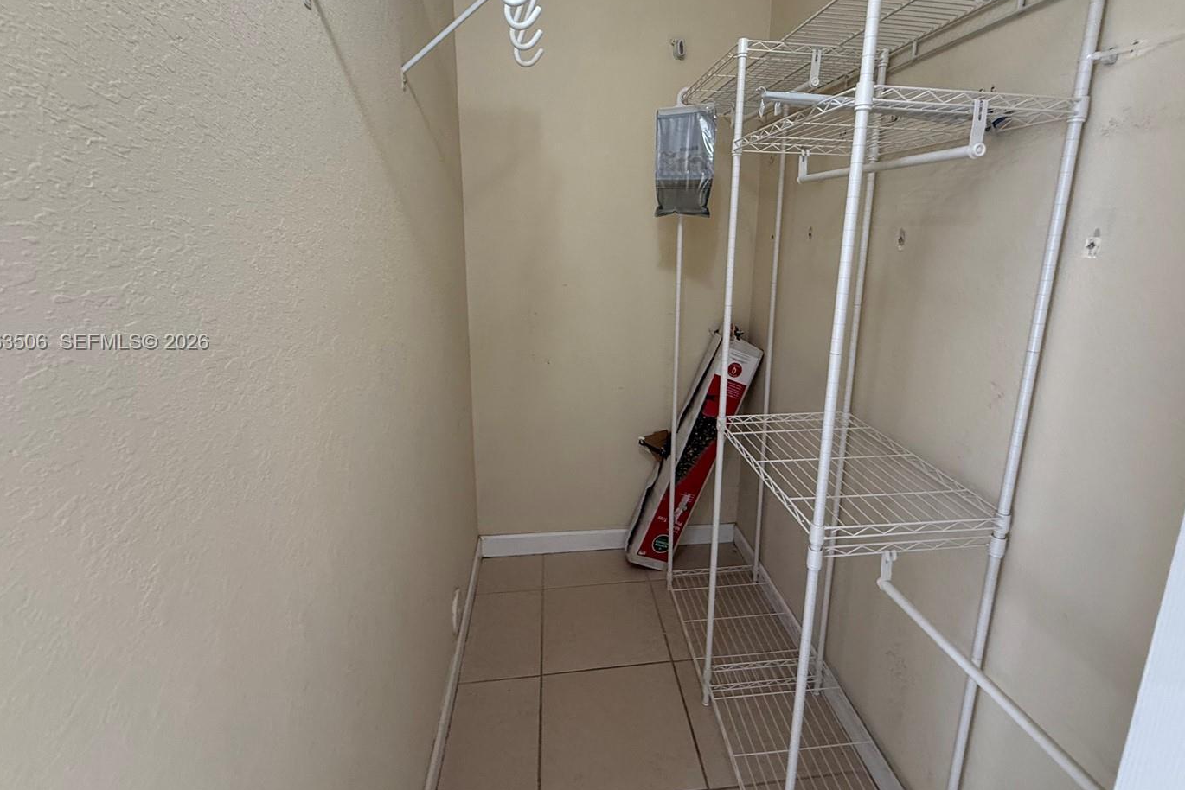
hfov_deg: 93.1
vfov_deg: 70.2
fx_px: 560
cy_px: 343
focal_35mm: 17
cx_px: 631
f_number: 2.2
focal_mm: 2.22
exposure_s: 1/60
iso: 320
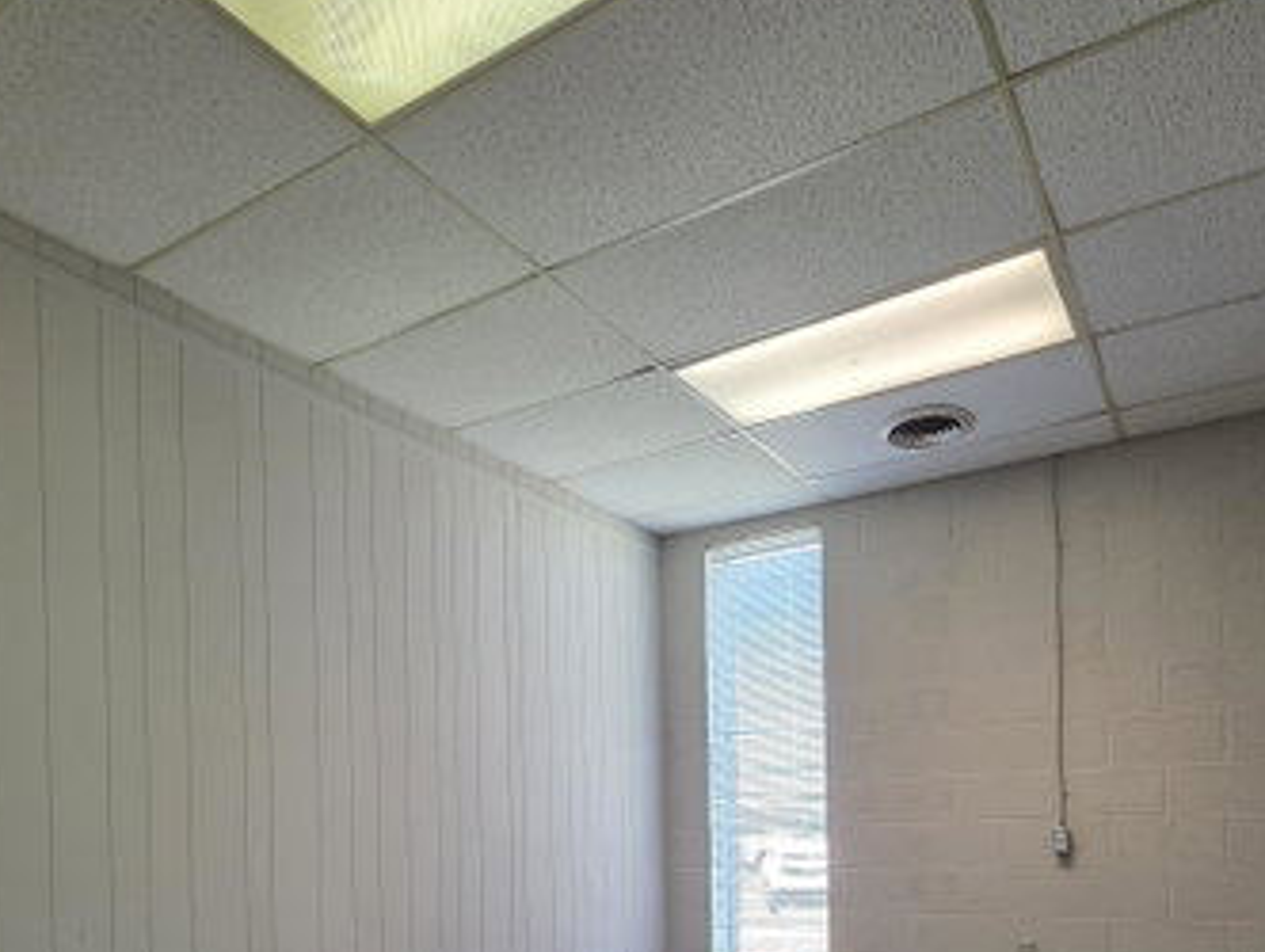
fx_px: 915
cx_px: 673
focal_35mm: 25
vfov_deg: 49.1
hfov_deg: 69.2
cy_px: 857
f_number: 1.9
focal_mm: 2.2
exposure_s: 1/120
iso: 200
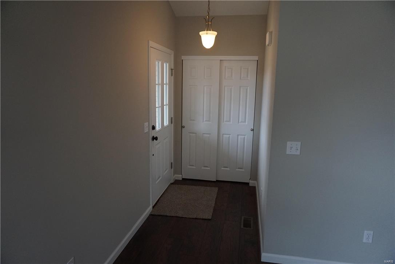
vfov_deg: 53.1
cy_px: 132
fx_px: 263
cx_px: 198
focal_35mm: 24
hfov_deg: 73.7
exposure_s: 1/160
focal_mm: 16
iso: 1000
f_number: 4
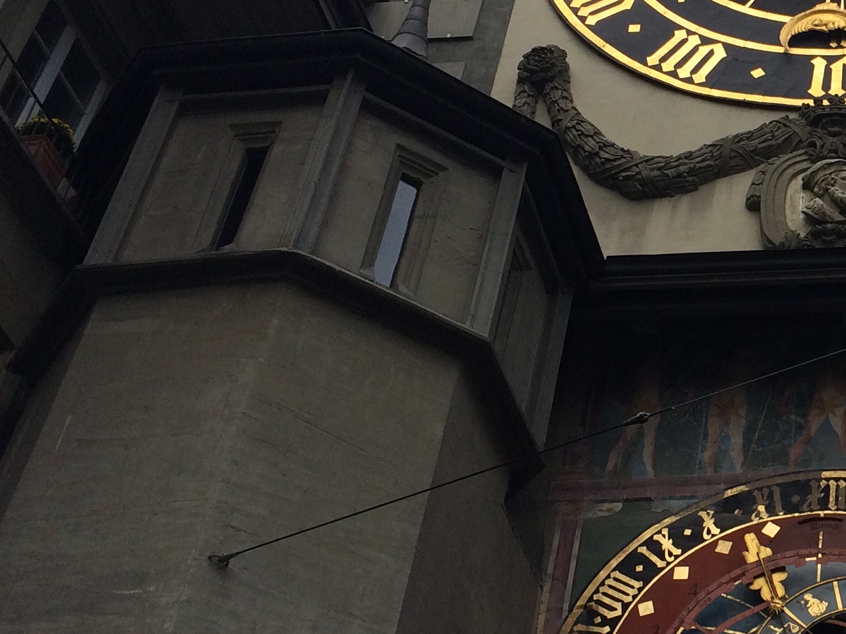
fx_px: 1759
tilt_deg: +42.4
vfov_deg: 20.4
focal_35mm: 72
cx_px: 960
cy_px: 322
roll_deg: +3.0
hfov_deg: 24.9
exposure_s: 1/1208
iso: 32
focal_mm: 4.15
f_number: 2.2
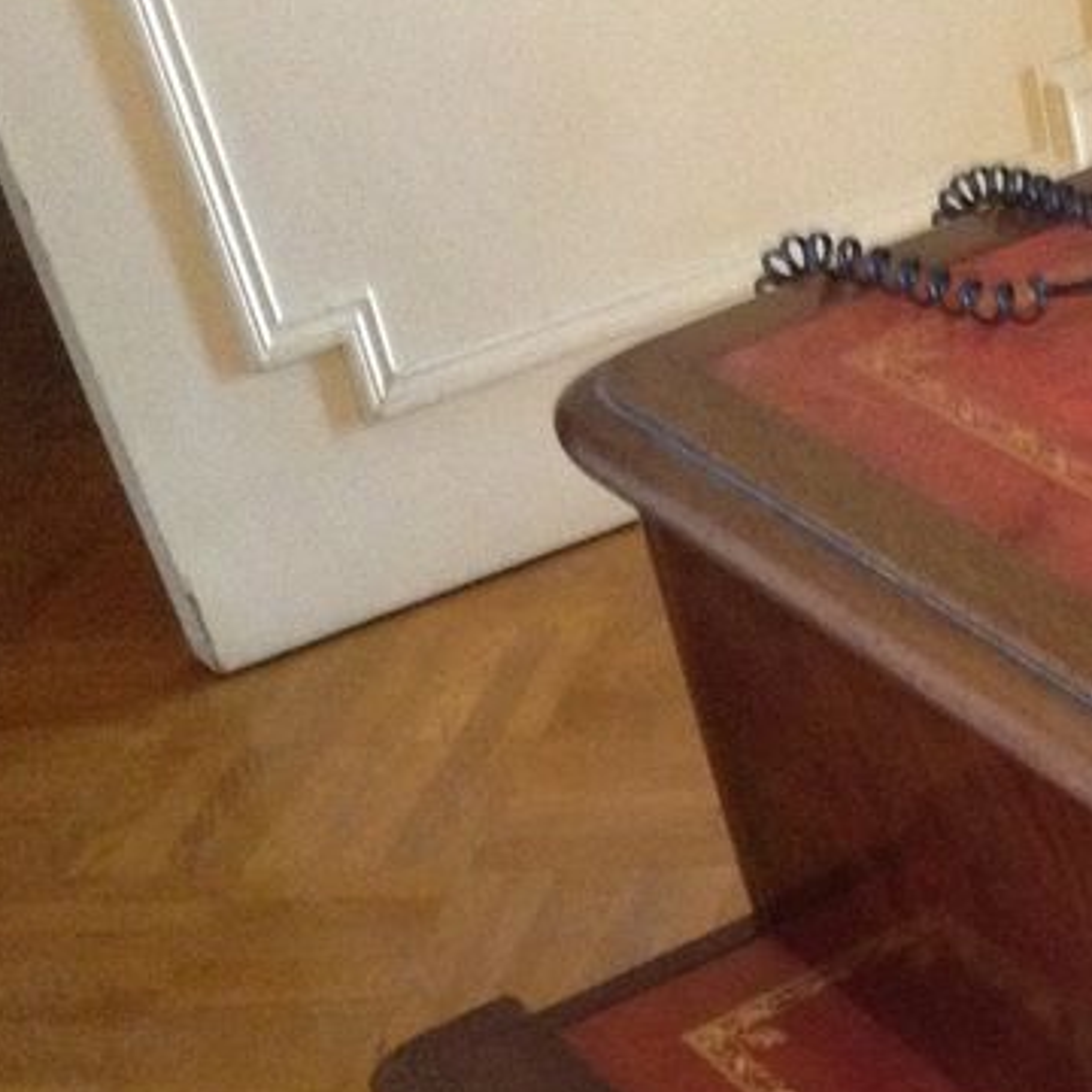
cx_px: 1398
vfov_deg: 20.9
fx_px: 2891
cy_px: 1003
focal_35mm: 81
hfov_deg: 19.8
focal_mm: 3.3
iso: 320
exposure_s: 1/15
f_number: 2.4
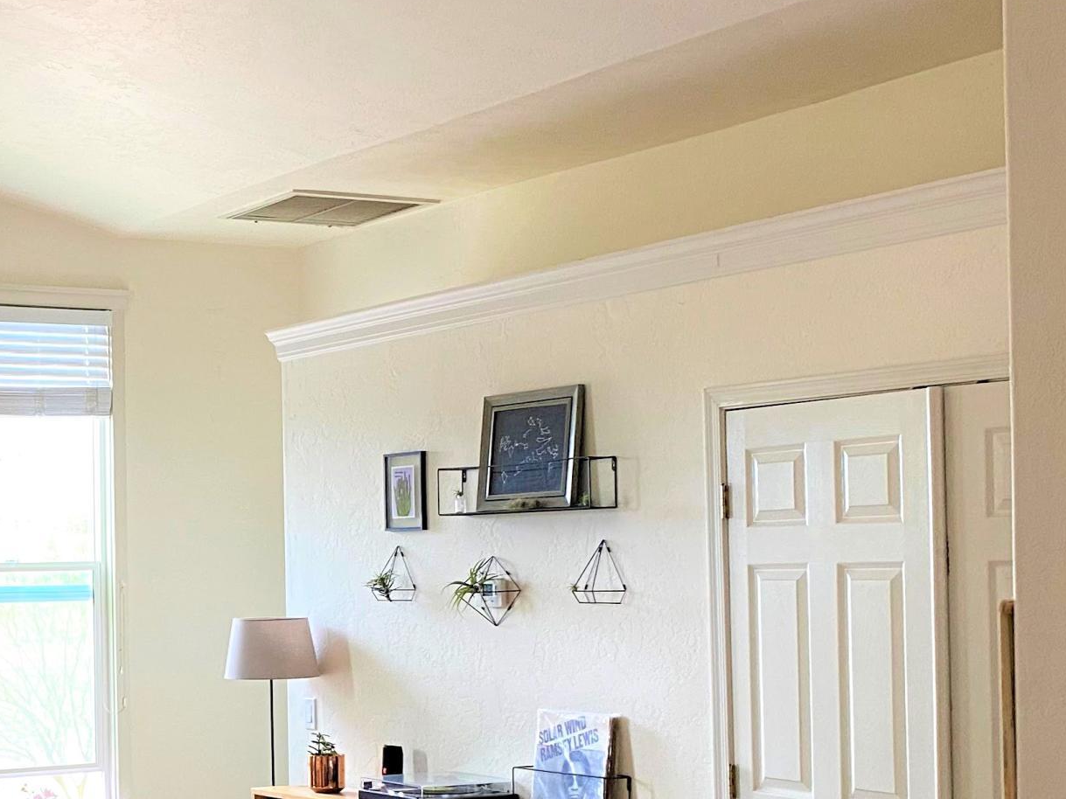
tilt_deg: +0.8
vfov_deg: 22.8
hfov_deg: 29.1
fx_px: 1971
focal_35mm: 64
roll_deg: +0.7
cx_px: 120
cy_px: 566
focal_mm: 4.25
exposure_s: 1/60
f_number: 1.8
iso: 100
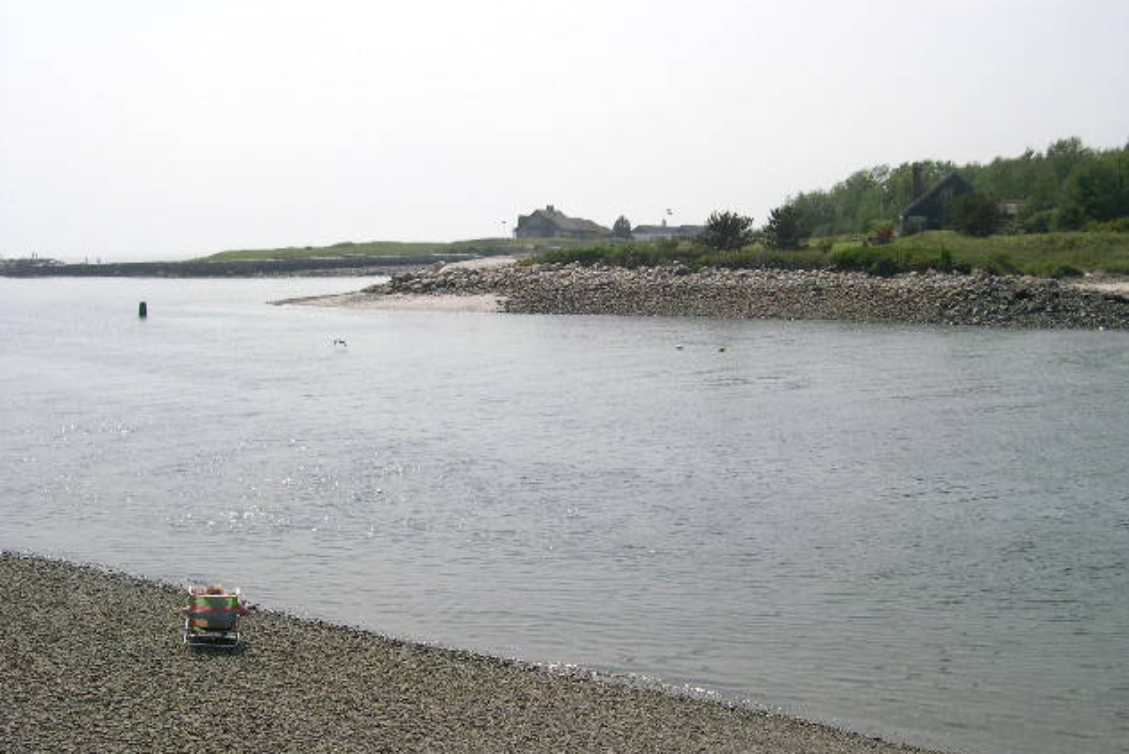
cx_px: 566
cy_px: 418
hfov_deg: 48.4
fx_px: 1255
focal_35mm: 40
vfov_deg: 33.4
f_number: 7.6
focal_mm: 8
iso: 100
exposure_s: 1/284
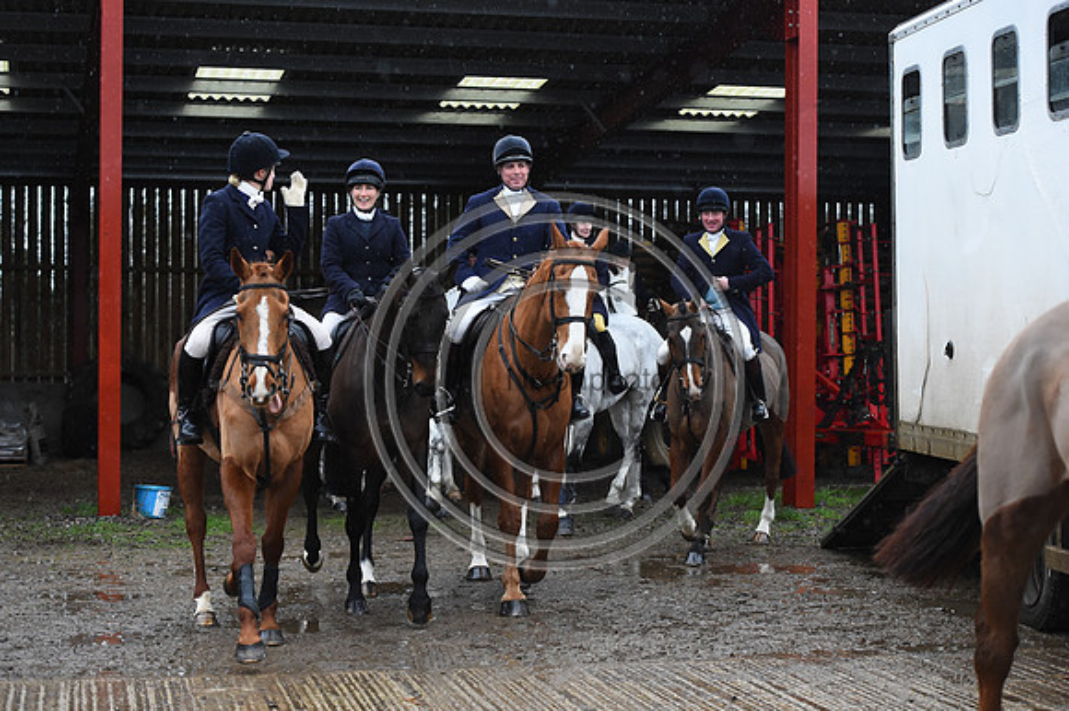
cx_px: 534
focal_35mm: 70
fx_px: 2077
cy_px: 356
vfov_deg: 19.4
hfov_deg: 28.9
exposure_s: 1/800
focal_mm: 70
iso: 4000
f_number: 3.5
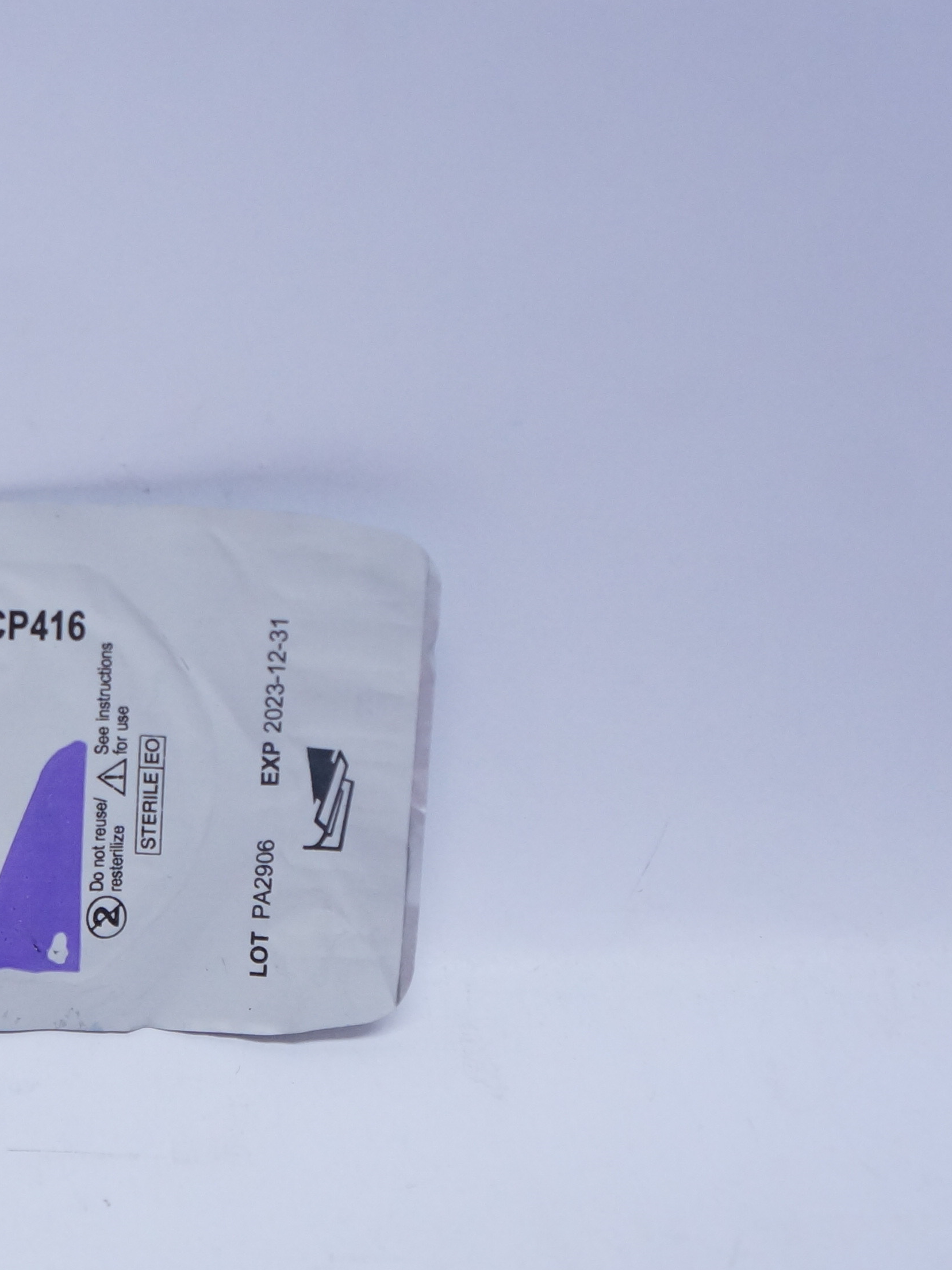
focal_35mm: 109
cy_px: 778
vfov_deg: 18.0
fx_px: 3997
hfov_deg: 13.1
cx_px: -259
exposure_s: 1/200
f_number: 4.5
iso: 800
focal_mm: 34
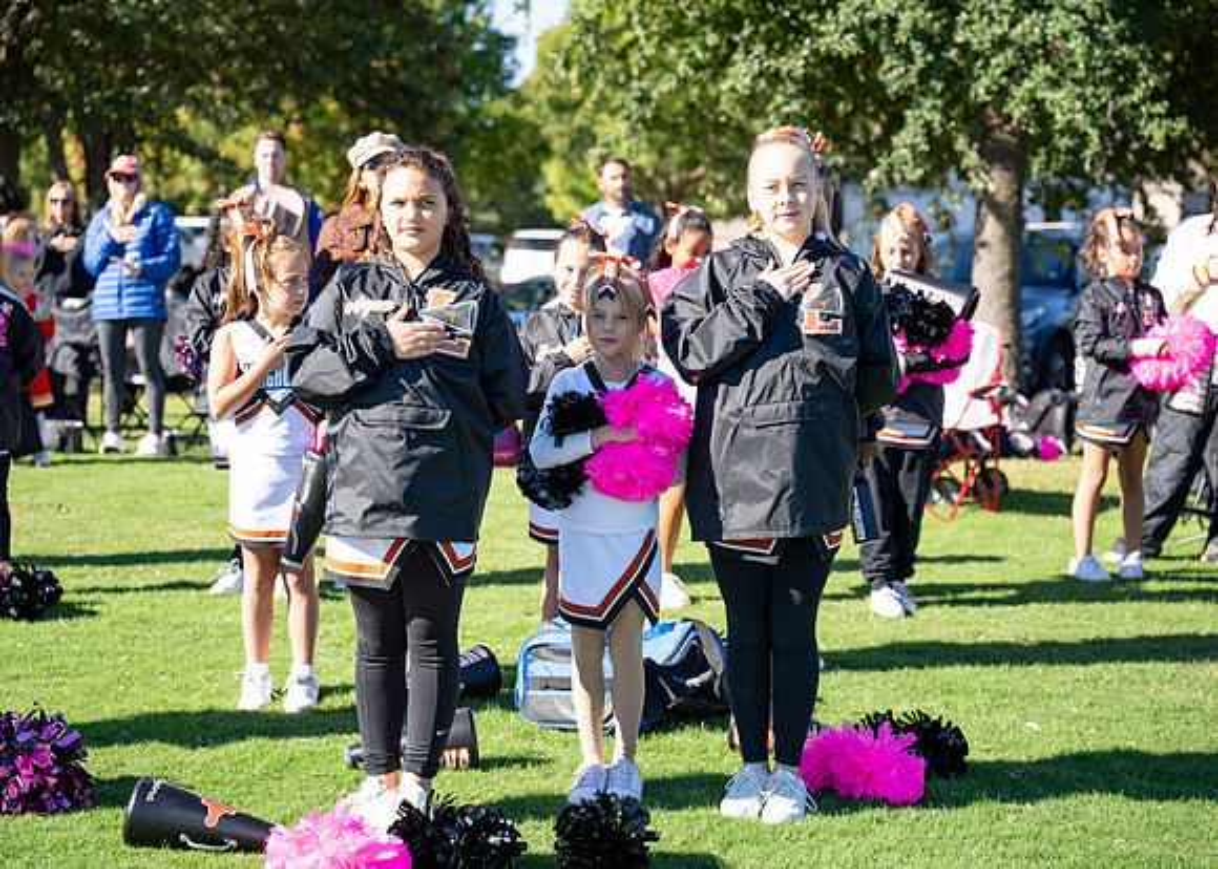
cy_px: 436
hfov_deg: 29.2
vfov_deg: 21.0
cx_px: 557
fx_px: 2340
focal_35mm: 68
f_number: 2.8
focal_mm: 62.3
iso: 250
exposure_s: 1/2000
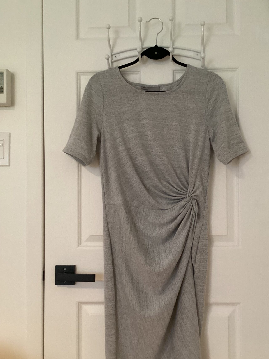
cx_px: 158
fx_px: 383
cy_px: 203
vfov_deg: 50.0
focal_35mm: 37
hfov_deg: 38.5
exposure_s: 1/40
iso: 400
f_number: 2.4
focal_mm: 3.3
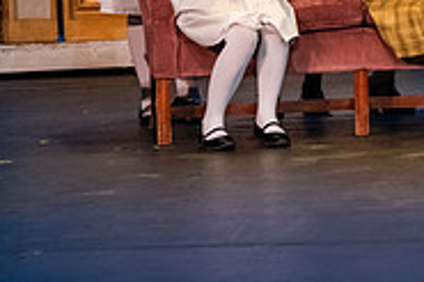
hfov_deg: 4.9
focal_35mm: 424
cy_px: -118
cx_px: 415
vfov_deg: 3.2
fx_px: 4989
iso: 3200
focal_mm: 135
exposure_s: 1/200
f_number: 3.5
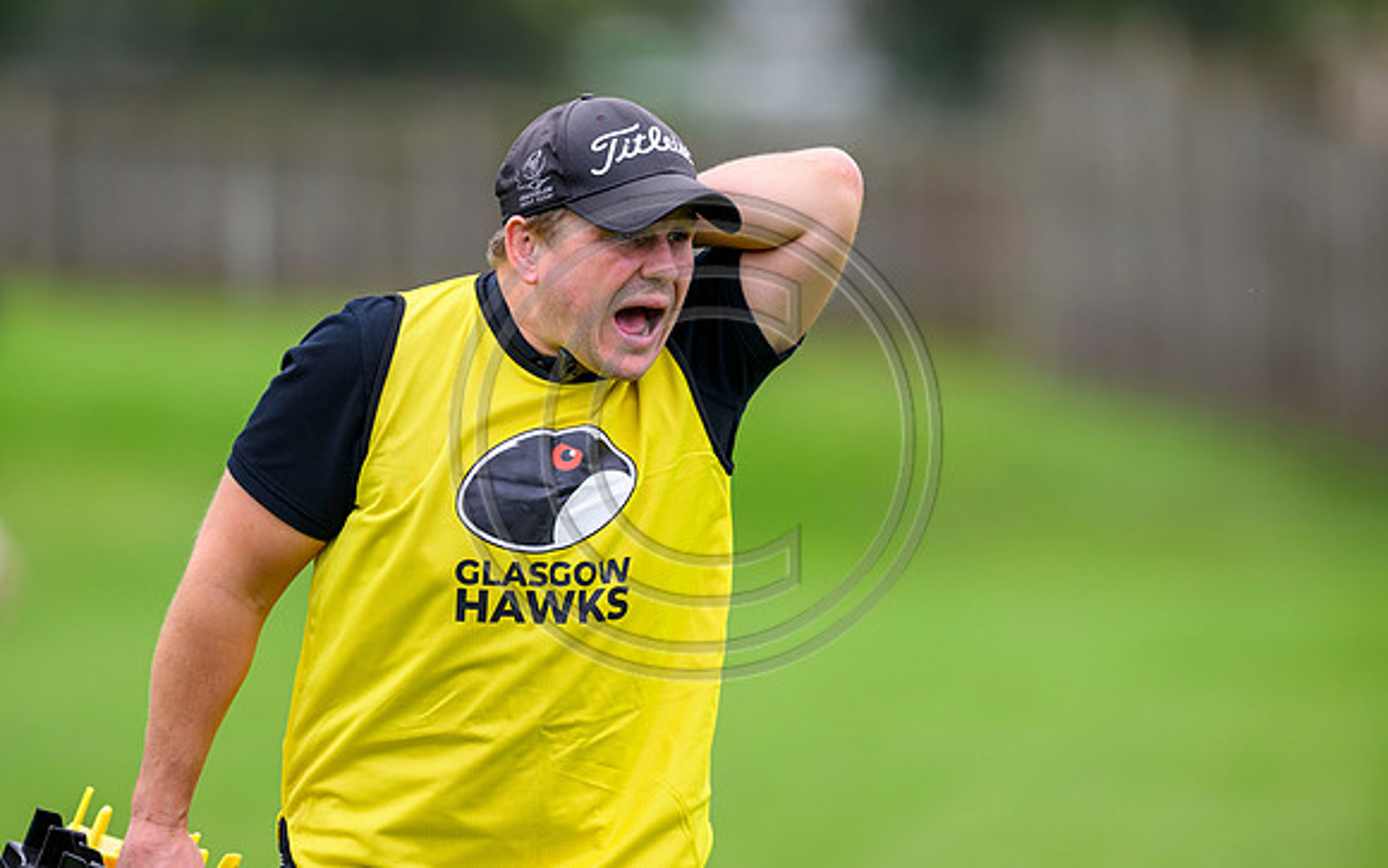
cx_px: 627
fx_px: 16922
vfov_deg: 2.9
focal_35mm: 447
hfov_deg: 4.7
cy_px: 360
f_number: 3.5
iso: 500
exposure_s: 1/1600
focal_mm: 400
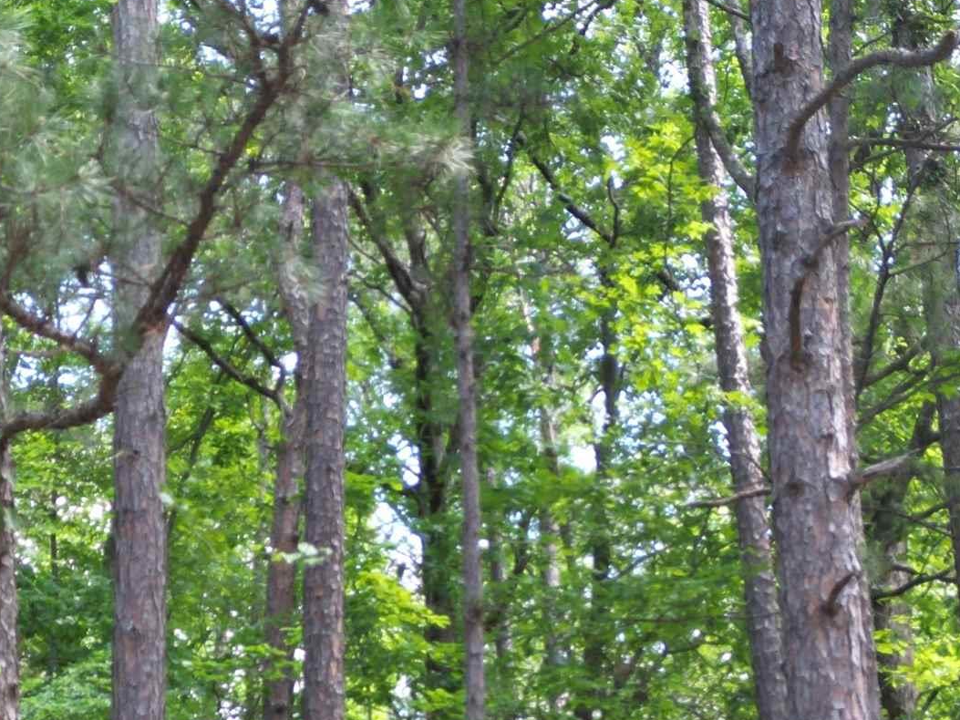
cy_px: 832
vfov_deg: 19.9
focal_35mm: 70
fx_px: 1942
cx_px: 89
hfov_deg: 26.8
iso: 100
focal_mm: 6.72
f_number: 1.7
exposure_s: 1/20
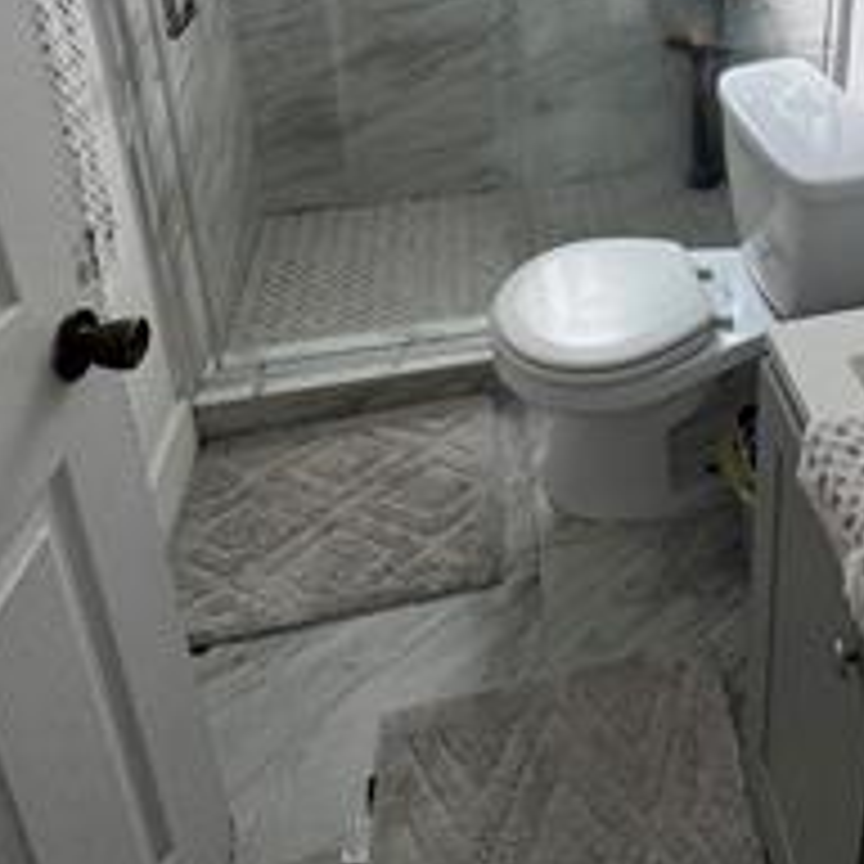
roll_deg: +0.2
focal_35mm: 31
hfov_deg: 50.5
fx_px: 875
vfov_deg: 43.7
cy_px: -27
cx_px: 644
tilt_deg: -17.4
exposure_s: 1/120
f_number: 2.2
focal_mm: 2.22
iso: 80
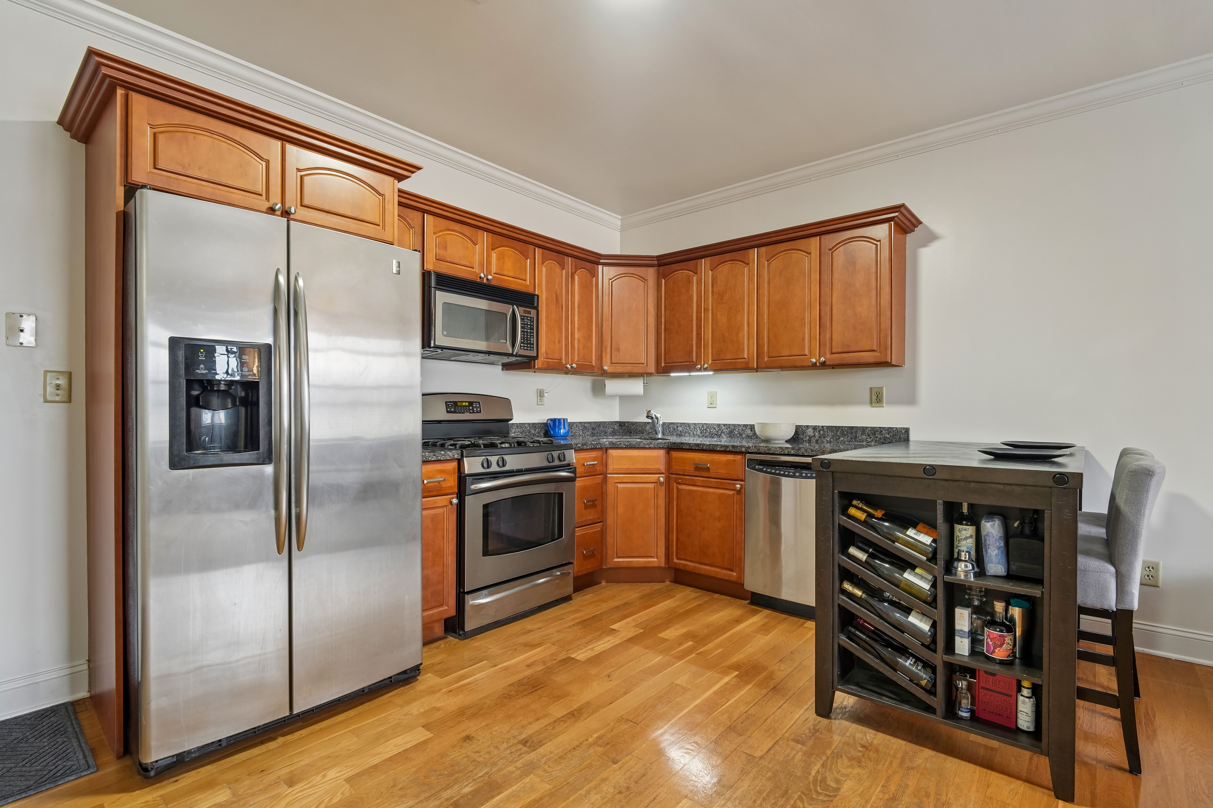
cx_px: 606
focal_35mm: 16
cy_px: 404
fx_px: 539
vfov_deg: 73.7
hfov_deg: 96.7
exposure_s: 1/2.5
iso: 400
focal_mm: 16
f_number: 8
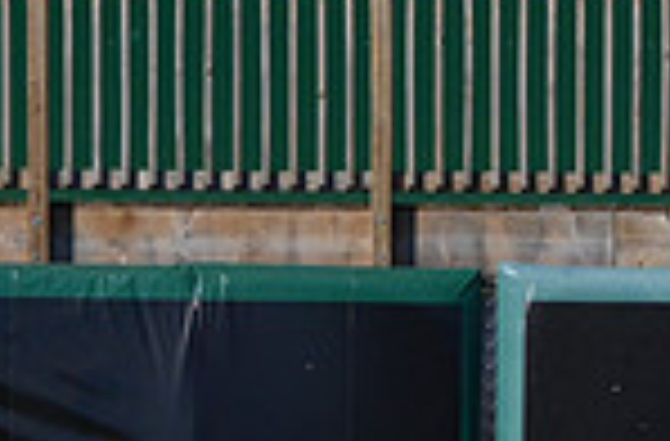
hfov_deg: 1.5
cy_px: 657
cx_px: 562
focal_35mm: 1345
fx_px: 24927
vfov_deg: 1.0
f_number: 5.3
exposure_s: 1/8000
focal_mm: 230
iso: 800
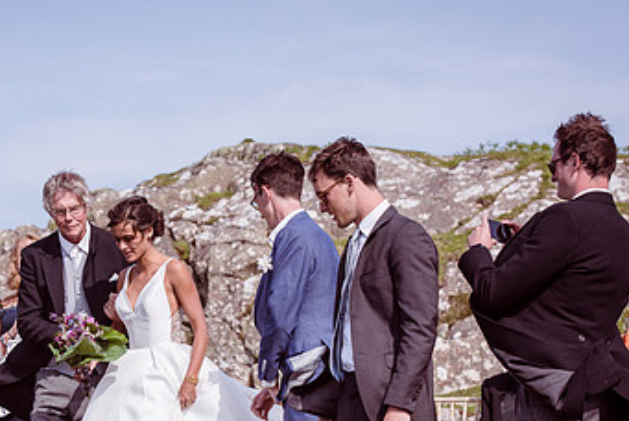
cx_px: 207
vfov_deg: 11.5
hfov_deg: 17.1
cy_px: 333
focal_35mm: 119
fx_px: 2081
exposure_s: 1/2000
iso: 320
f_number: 5.6
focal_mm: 70
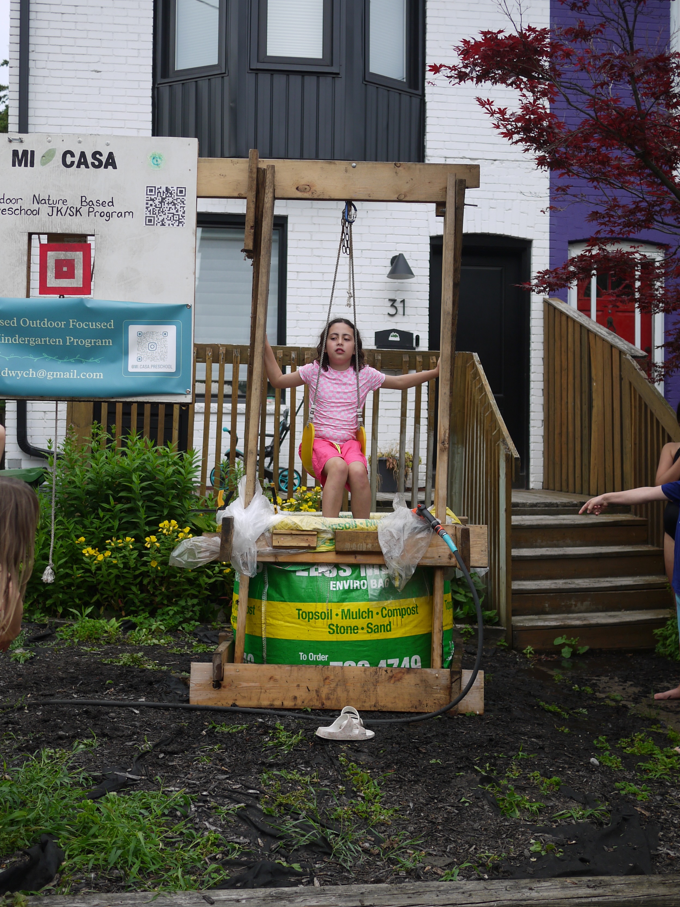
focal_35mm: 48
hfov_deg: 30.3
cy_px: 452
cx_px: 317
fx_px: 1257
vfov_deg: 39.7
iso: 100
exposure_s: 1/1000
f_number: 2
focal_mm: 20
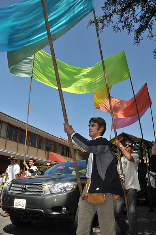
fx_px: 176
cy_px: 118
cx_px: 78
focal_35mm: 27
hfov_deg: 47.8
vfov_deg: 67.5
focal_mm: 18
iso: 400
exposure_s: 1/320
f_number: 16
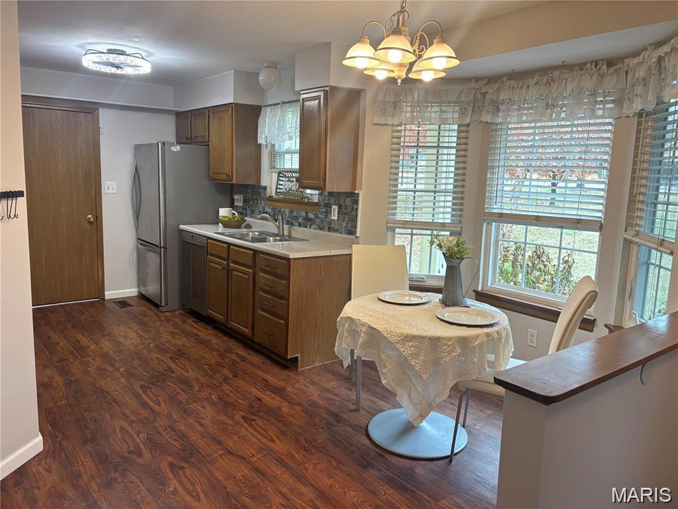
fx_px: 509
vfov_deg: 53.1
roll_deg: -1.5
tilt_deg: -8.5
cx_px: 339
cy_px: 254
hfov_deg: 67.3
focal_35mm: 26
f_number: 1.6
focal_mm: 5.96
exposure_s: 1/60
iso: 200
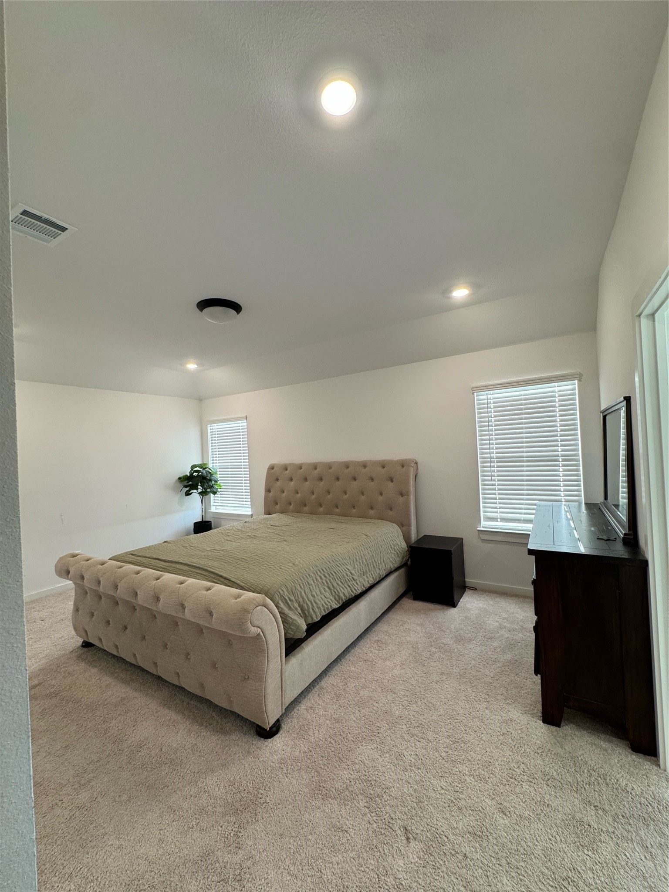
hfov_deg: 85.7
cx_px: 334
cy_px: 446
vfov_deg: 102.1
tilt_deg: +0.7
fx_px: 361
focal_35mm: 14
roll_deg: +2.7
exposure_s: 1/60
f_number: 2.2
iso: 160
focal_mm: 2.22
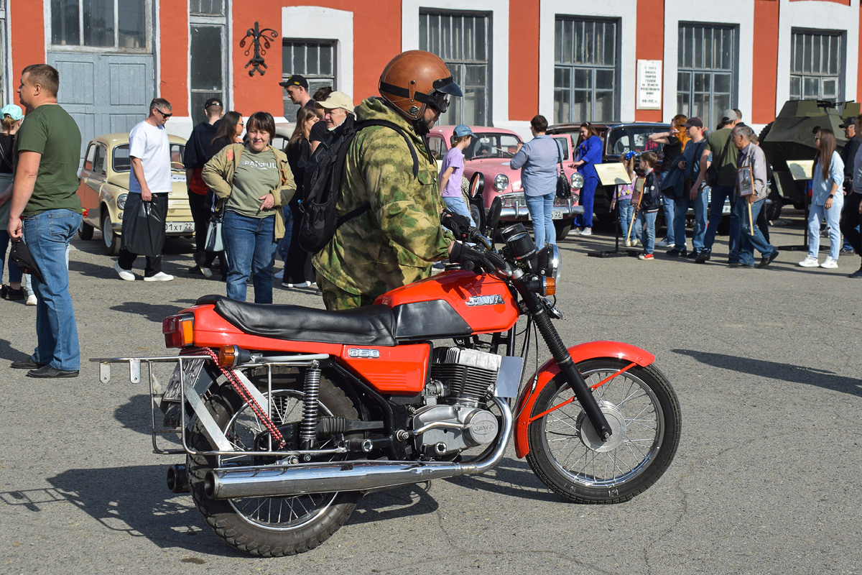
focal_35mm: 51
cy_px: 288
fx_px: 1221
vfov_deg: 26.5
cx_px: 431
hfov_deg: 38.9
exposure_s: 1/1000
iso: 200
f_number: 7.1
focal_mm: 34
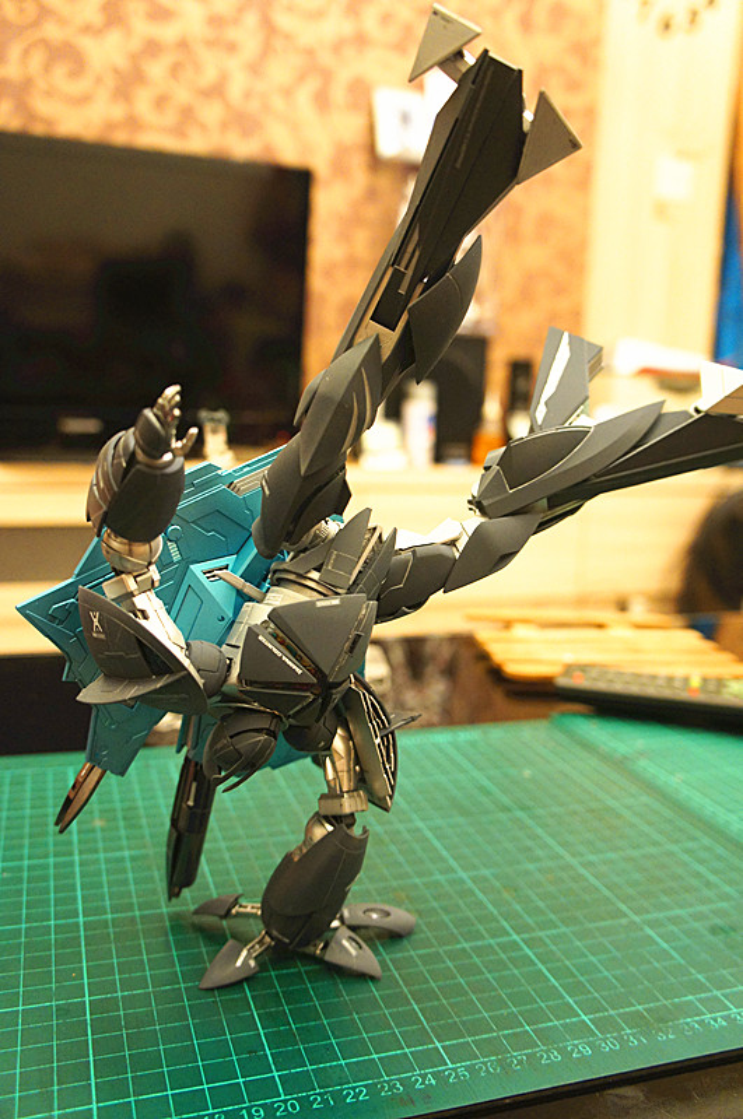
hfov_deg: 41.6
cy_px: 560
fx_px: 978
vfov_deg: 59.6
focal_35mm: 32
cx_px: 372
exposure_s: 1/40
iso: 1600
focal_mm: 21
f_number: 4
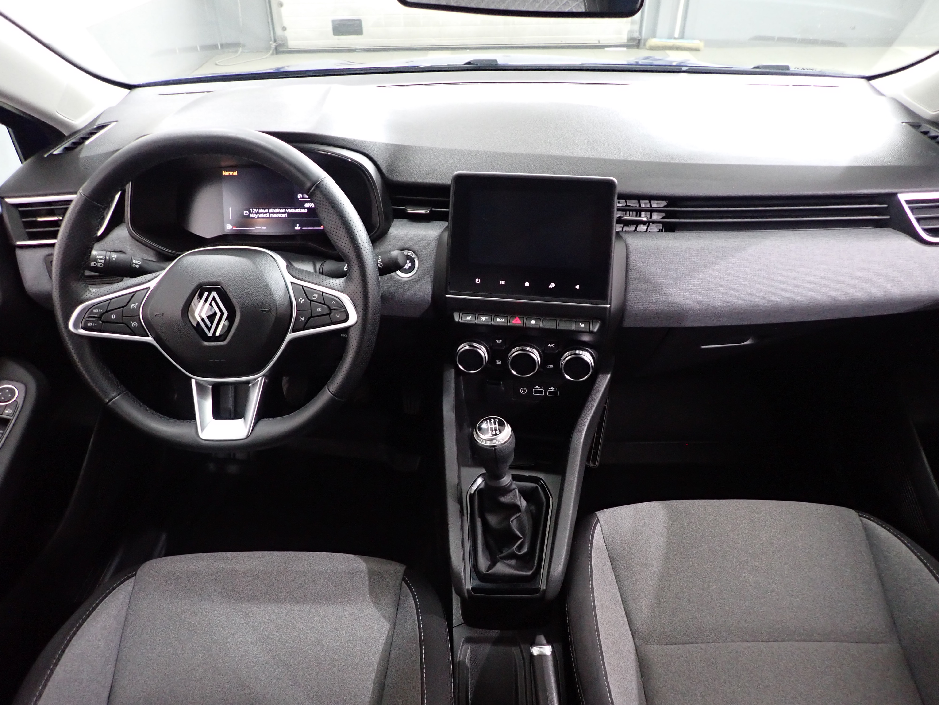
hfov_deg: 69.4
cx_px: 470
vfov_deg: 54.9
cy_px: 352
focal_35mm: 25
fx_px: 678
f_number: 2
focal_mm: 4.5
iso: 500
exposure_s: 1/30
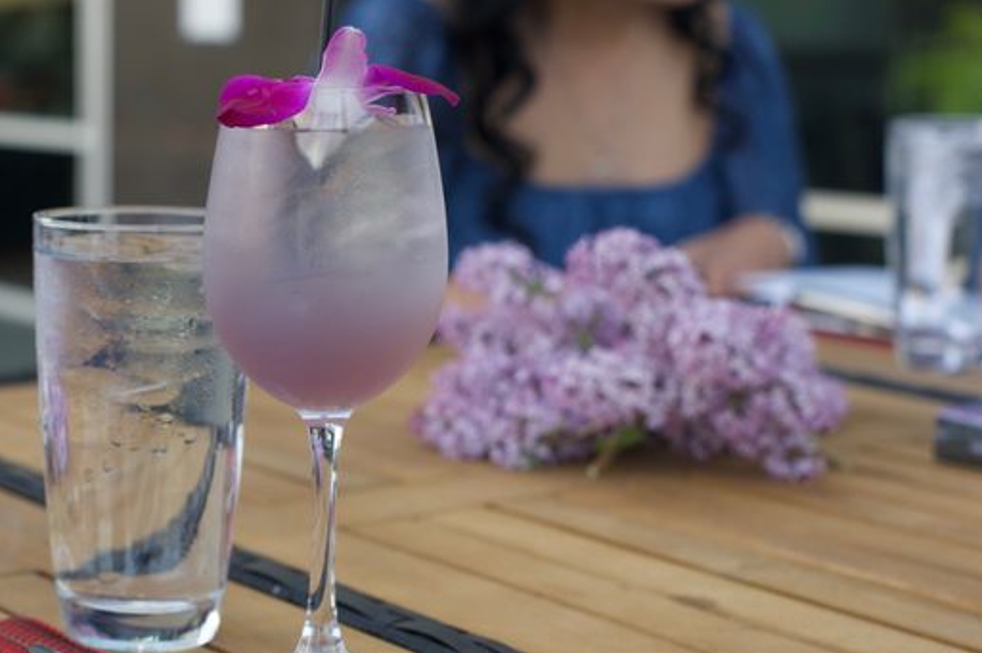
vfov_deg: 17.5
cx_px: 289
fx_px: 2126
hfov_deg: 25.8
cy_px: 364
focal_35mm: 78
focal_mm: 50
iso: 200
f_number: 5
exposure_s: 1/250
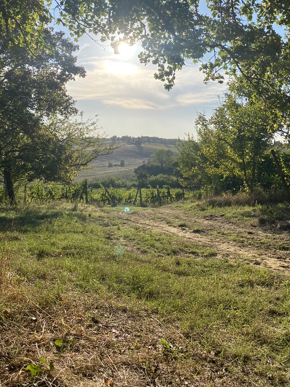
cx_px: 117
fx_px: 391
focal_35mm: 35
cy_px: 128
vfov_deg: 51.6
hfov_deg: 40.5
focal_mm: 4.25
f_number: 1.8
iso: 32
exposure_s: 1/3610
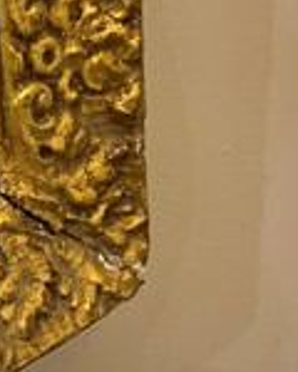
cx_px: 37
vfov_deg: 29.1
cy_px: 198
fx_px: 717
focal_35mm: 65
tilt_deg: -25.5
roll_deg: +5.5
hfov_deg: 23.0
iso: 320
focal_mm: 5.1
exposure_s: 1/50
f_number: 1.6
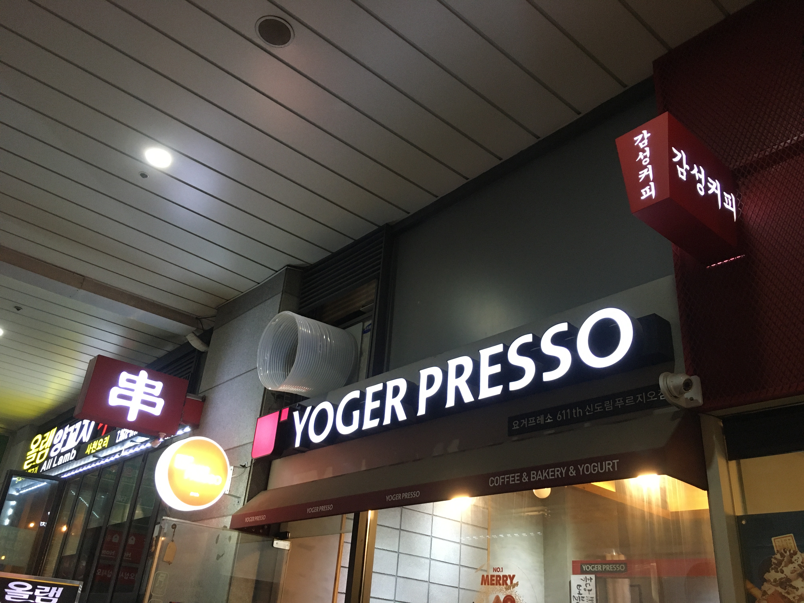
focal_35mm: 29
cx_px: 402
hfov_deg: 61.7
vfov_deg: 48.2
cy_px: 302
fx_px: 674
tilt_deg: +26.8
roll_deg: -4.7
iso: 125
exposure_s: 1/30
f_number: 2.2
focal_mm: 4.15
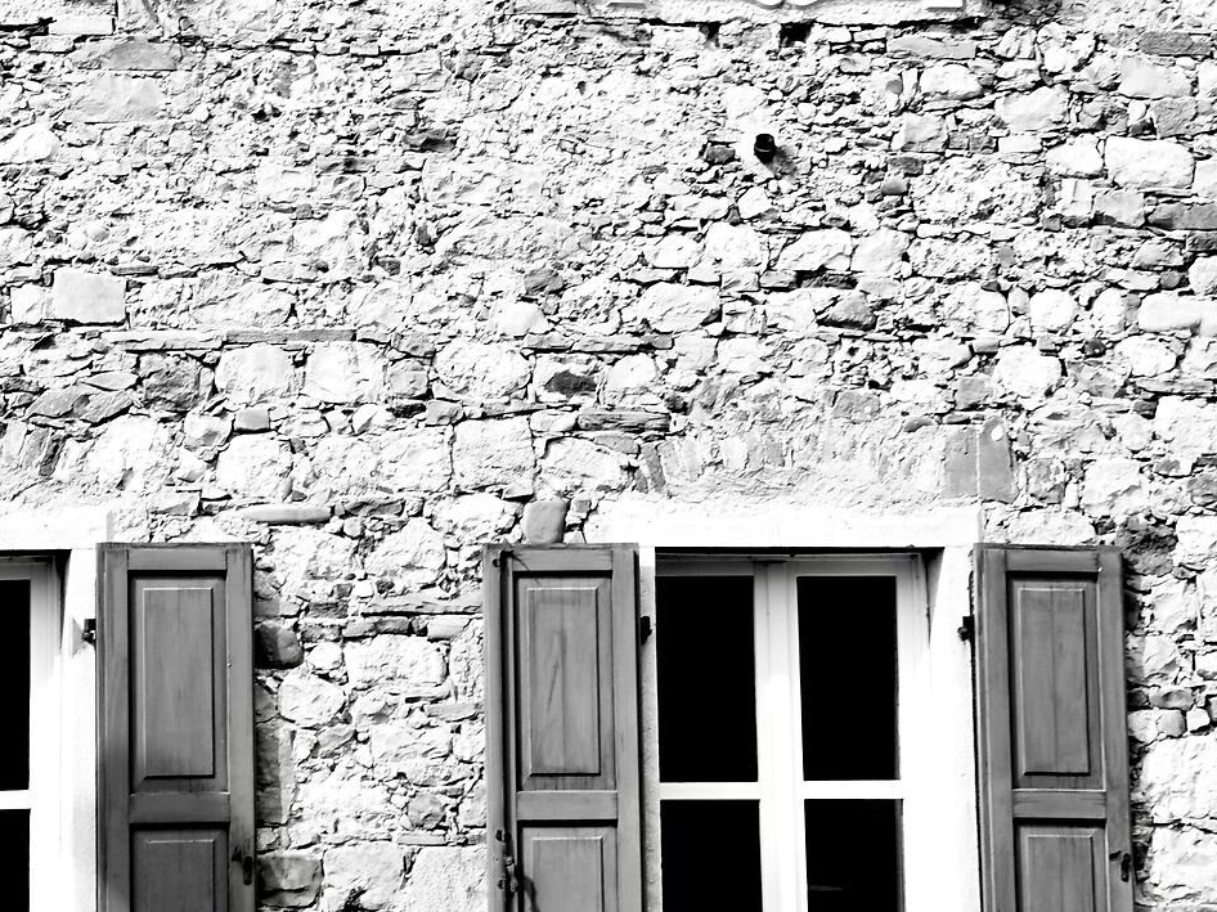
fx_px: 6432
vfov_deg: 8.1
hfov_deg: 10.8
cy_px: -86
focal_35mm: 183
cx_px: 325
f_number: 8
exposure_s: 1/160
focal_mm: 75
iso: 100
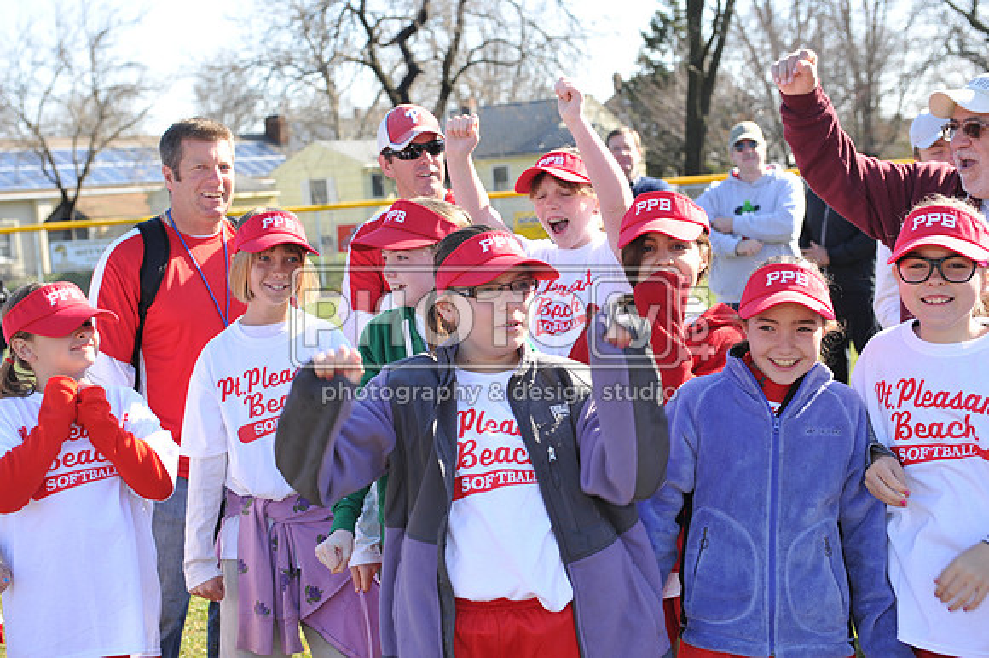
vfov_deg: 22.6
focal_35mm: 60
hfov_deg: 33.4
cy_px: 329
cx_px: 494
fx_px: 1647
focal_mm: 60
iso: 200
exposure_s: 1/250
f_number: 5
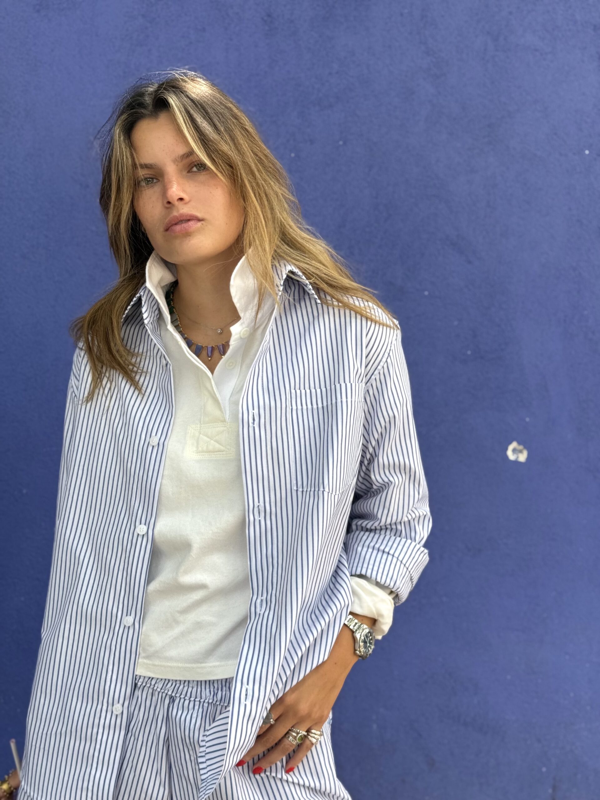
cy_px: 400
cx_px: 300
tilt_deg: -1.6
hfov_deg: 30.3
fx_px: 1109
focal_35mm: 48
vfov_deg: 39.7
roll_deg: -2.2
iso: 80
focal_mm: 6.76
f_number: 1.78
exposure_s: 1/273
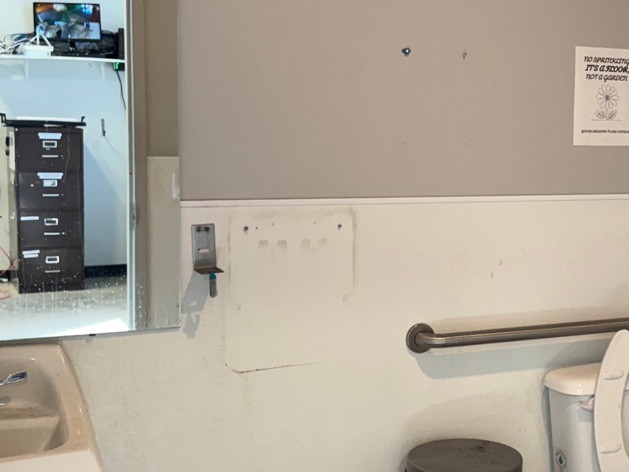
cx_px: 585
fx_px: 1072
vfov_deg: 24.8
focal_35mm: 59
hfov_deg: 31.0
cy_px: 213
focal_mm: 6.76
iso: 160
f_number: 1.78
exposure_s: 1/120
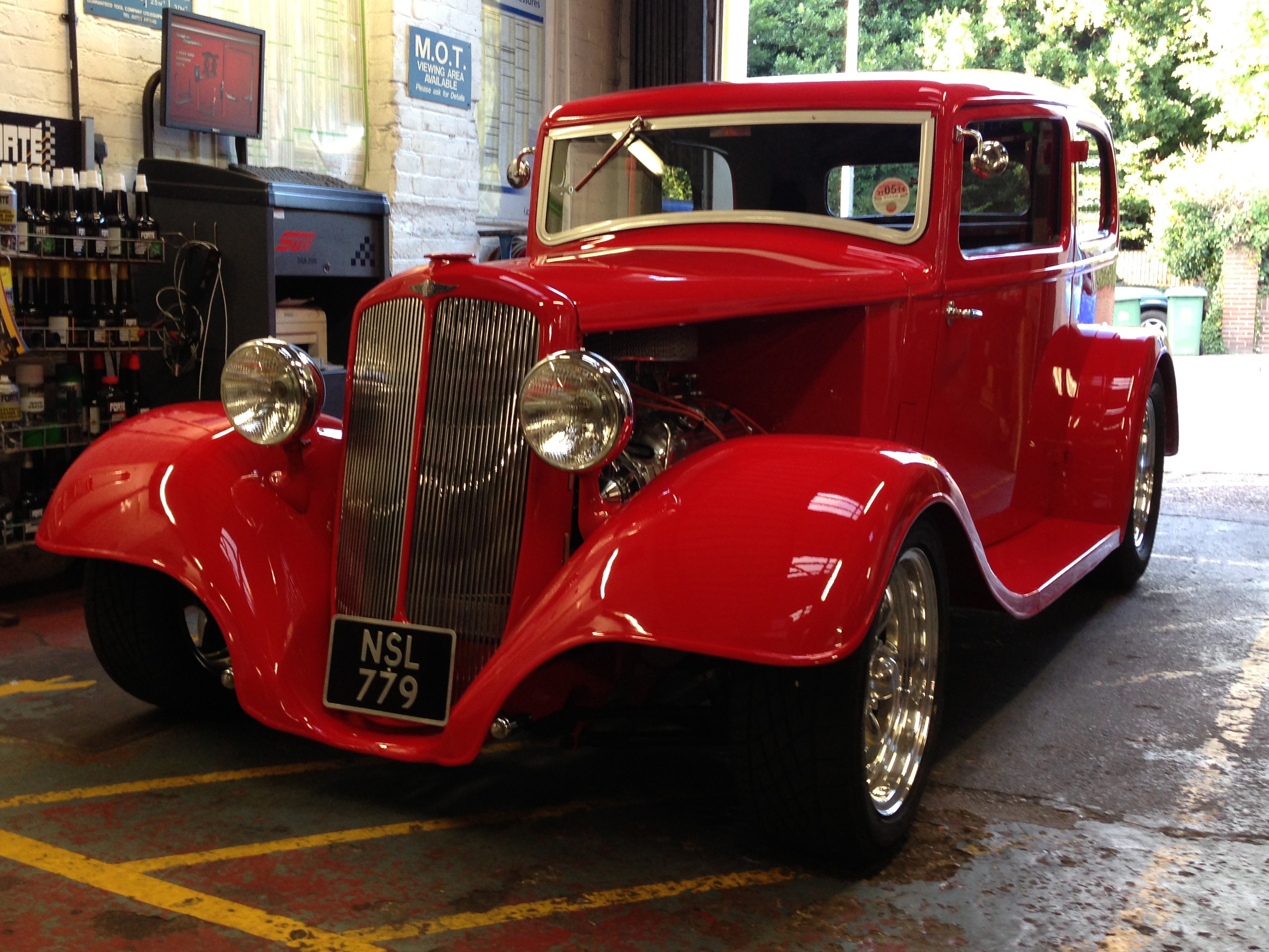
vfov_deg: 35.9
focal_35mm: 40
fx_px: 1466
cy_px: 429
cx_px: 564
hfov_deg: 46.7
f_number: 2.4
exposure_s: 1/20
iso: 80
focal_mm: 4.13
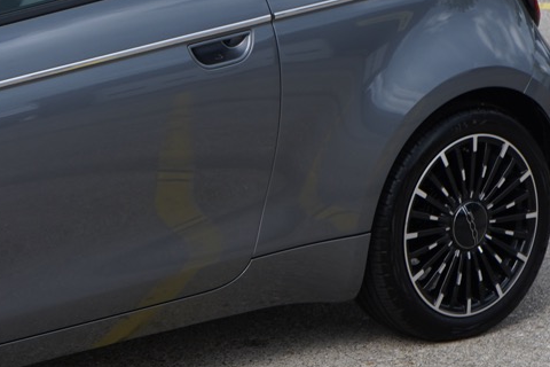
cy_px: 214
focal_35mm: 280
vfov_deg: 4.9
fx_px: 4277
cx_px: -219
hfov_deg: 7.3
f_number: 6.3
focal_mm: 70
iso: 100
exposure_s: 1/250
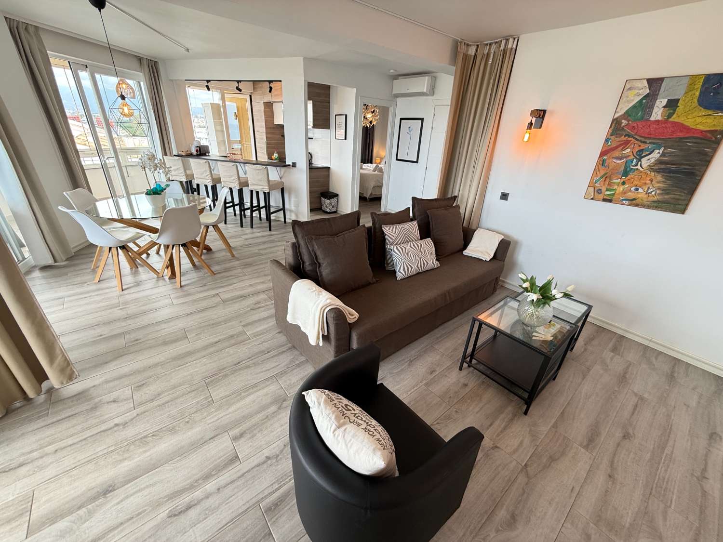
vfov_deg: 85.7
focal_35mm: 14
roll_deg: -3.0
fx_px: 292
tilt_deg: -26.0
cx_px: 362
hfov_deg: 102.1
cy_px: 271
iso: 80
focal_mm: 2.22
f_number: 2.2
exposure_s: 1/100
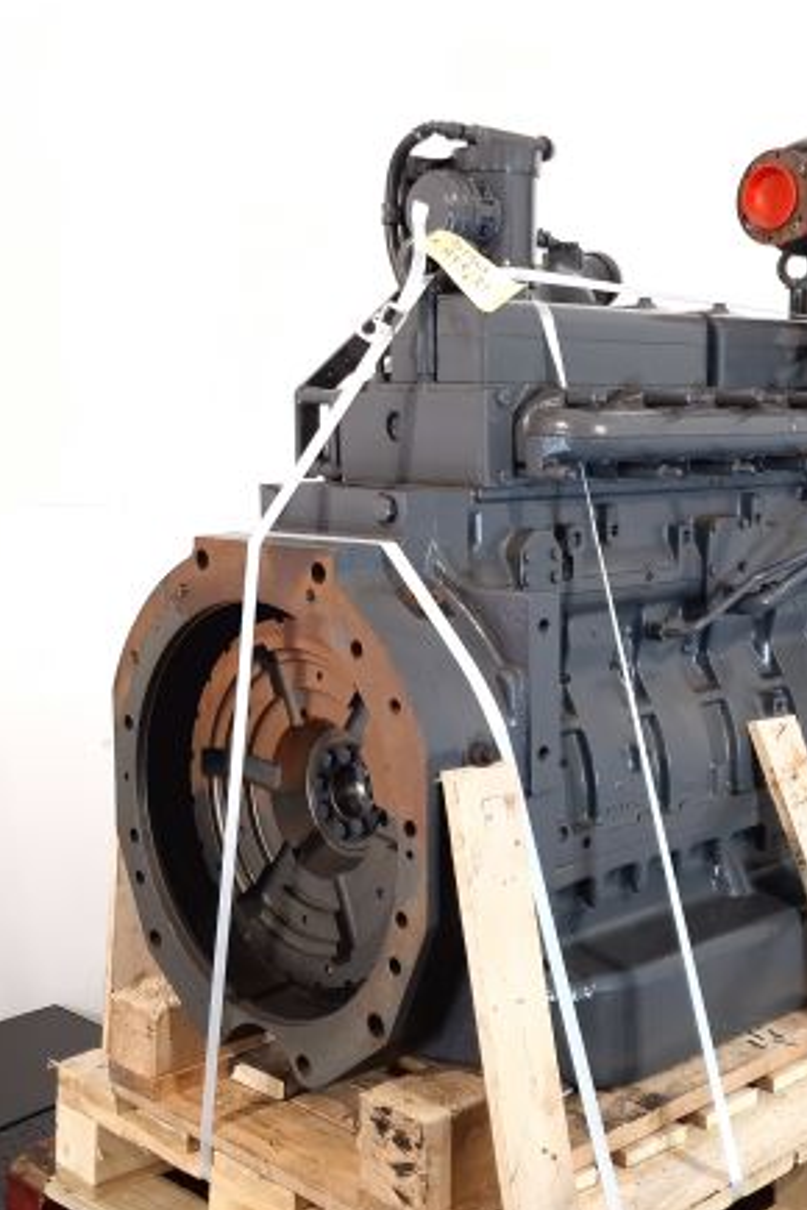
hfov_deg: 39.1
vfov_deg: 57.2
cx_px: 584
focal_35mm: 33
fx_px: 1110
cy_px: 606
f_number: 1.8
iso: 80
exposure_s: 1/50
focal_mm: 6.4
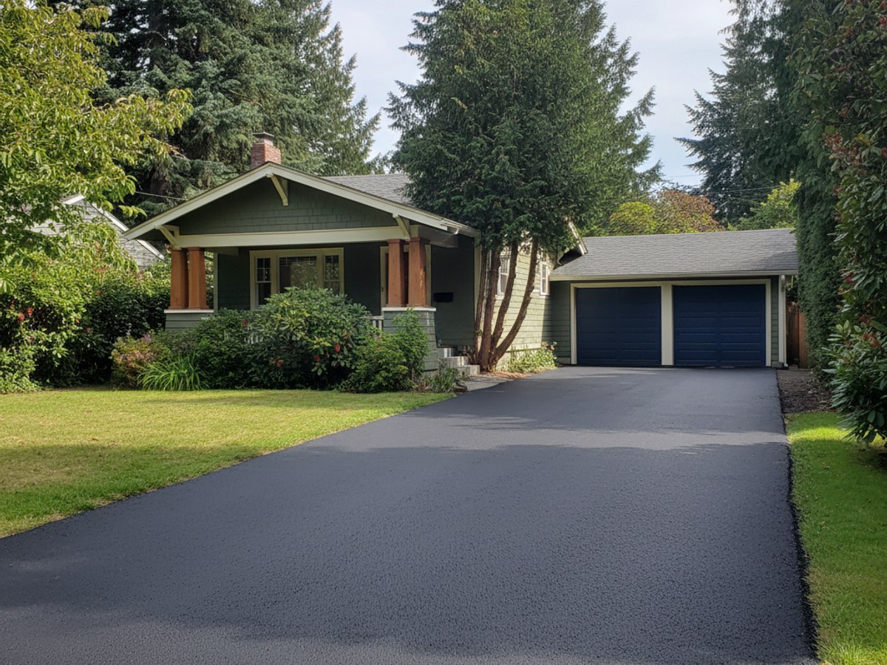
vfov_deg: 56.8
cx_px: 444
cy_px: 332
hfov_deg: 71.6
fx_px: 615
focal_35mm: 24
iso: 500
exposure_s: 1/1087
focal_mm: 6.8
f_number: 1.78
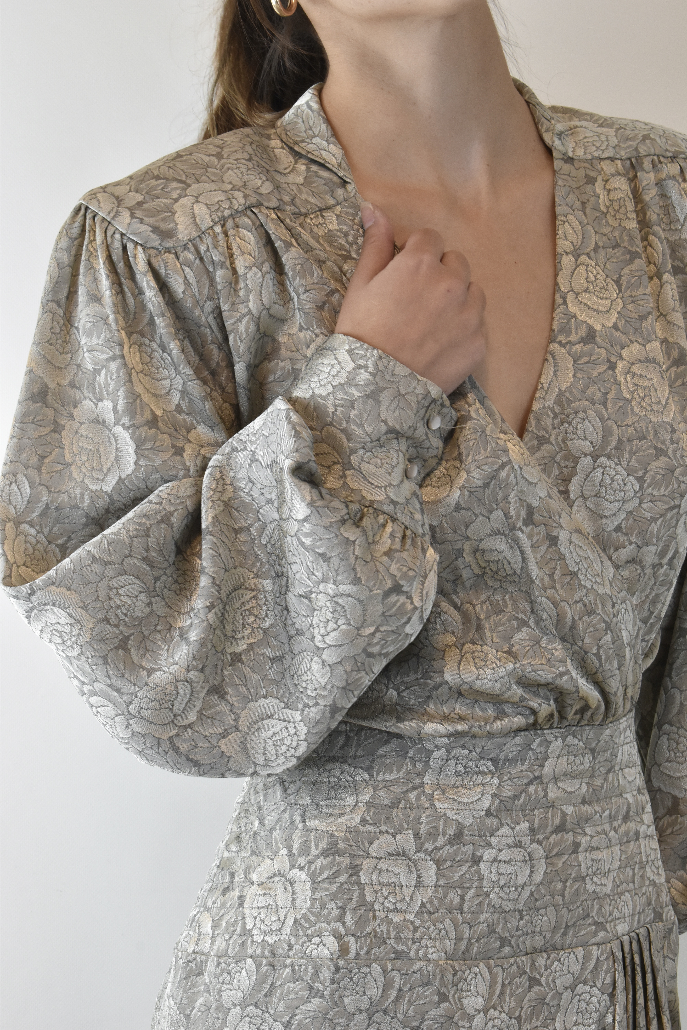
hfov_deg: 16.6
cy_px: 515
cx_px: 344
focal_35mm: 82
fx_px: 2361
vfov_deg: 24.6
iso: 1000
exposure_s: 1/50
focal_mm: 55
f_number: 13
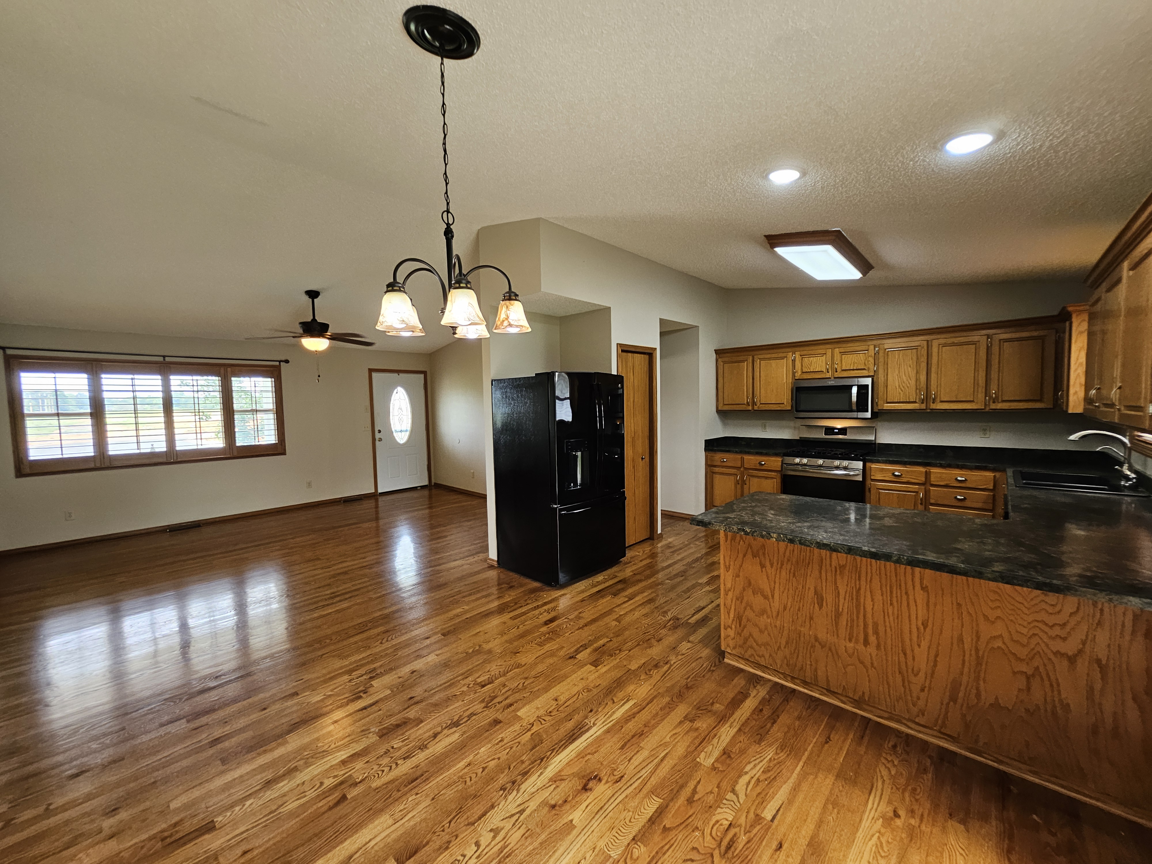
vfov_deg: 89.9
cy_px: 432
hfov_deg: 106.2
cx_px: 576
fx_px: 433
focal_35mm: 13
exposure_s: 1/60
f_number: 2.2
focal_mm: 1.74
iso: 100
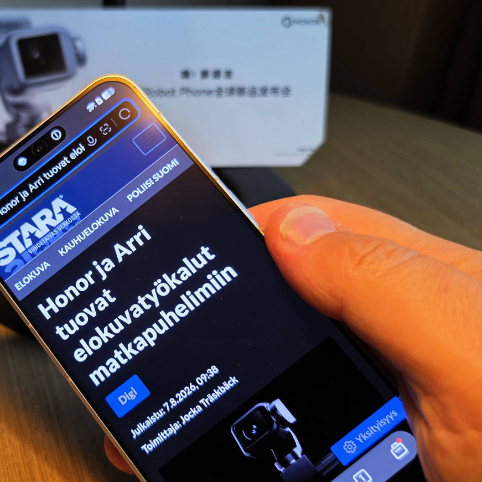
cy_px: 244
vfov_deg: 57.3
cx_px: 198
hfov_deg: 57.0
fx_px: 441
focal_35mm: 28
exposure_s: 1/100
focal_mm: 6.5
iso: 64
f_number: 1.4
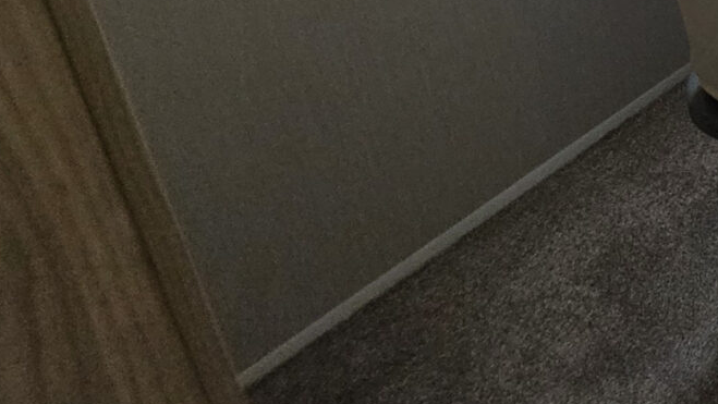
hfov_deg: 21.6
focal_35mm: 55
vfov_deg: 16.3
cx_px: 1326
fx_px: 1047
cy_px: -426
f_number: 1.9
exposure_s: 1/100
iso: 250
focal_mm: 2.2
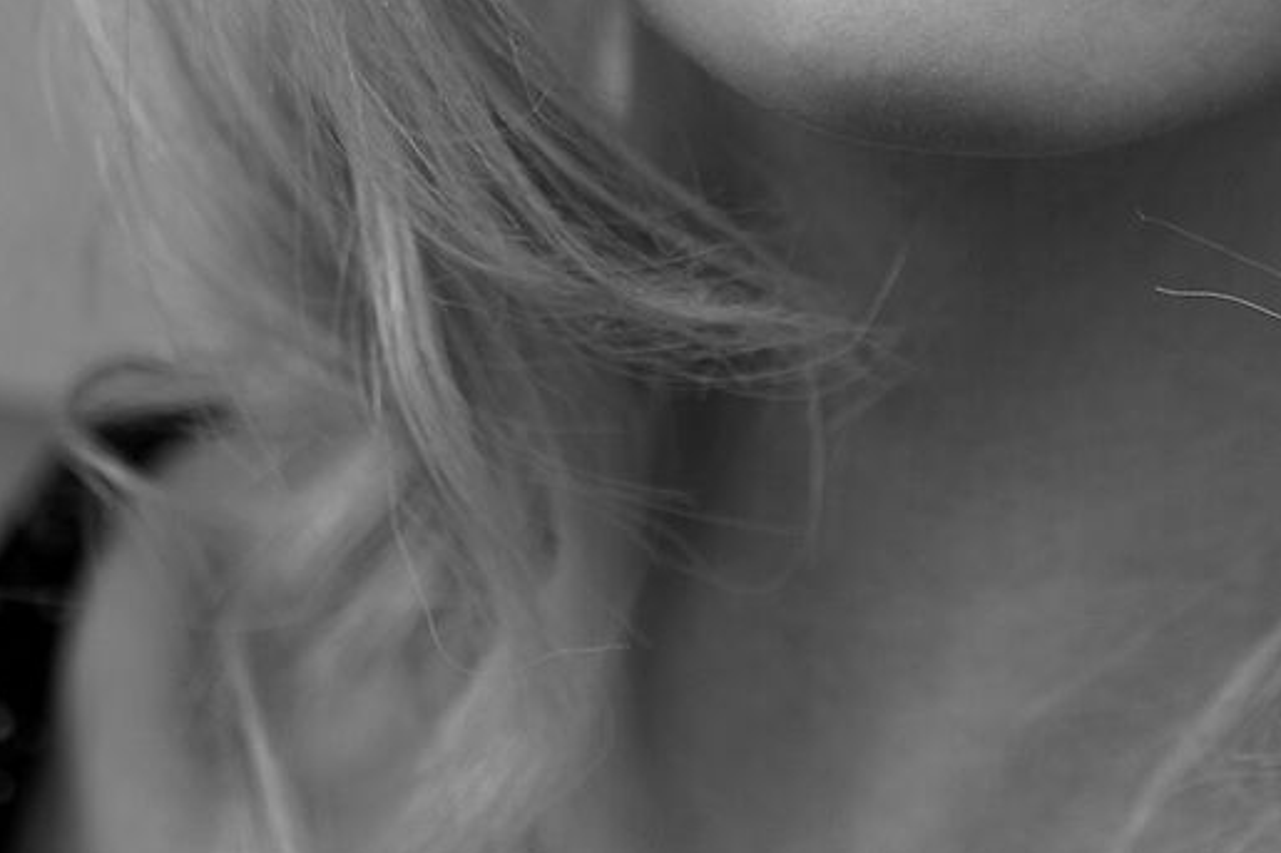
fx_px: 20737
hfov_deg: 3.5
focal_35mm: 583
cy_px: -204
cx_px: 1005
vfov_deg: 2.4
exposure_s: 1/400
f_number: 2.8
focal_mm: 125
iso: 200
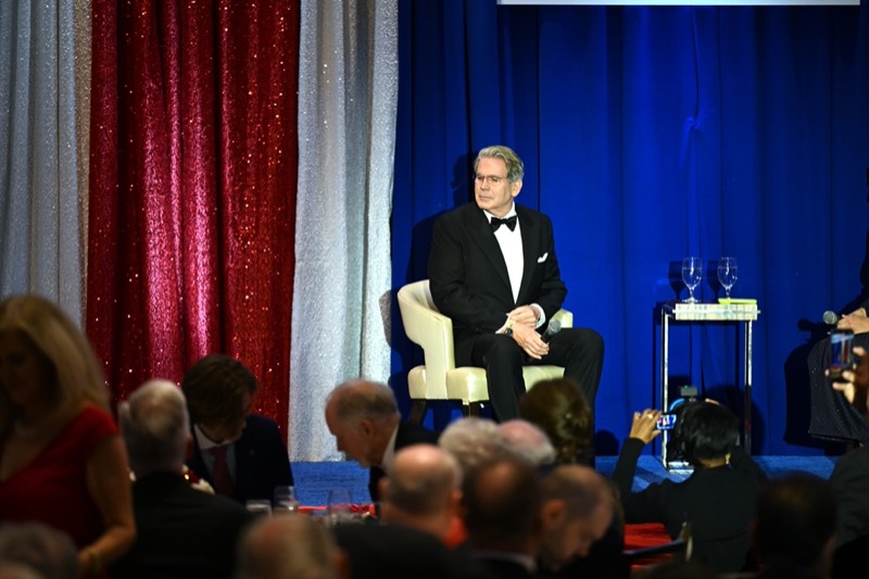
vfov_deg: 6.9
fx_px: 4826
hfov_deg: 10.3
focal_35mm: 200
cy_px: 290
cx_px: 434
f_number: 2.8
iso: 1600
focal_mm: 200
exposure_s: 1/100
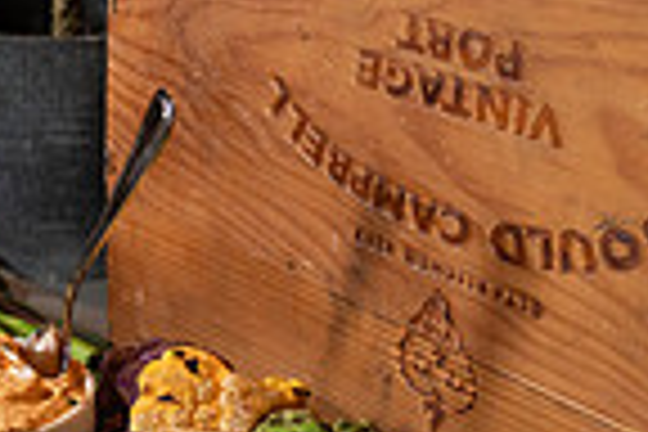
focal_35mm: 105
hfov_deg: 17.2
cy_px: 254
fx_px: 1890
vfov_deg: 13.0
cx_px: -382
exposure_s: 1/200
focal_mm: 26
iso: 1600
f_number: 4
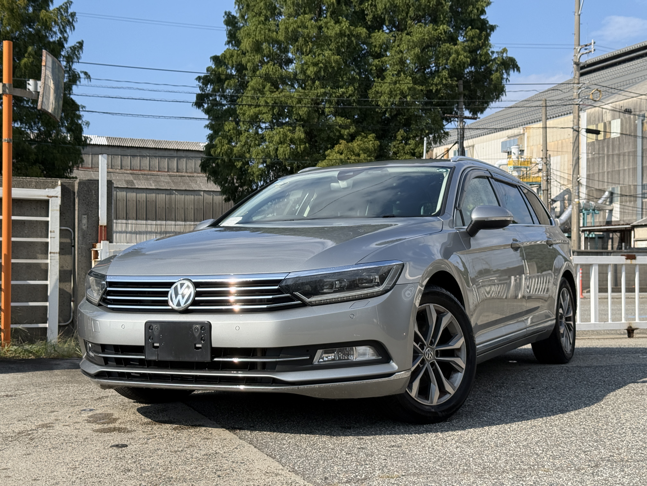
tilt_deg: +1.7
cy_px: 243
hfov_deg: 39.7
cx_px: 324
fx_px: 897
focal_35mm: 48
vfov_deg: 30.3
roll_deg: +0.1
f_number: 1.78
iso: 100
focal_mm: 6.76
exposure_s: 1/5208
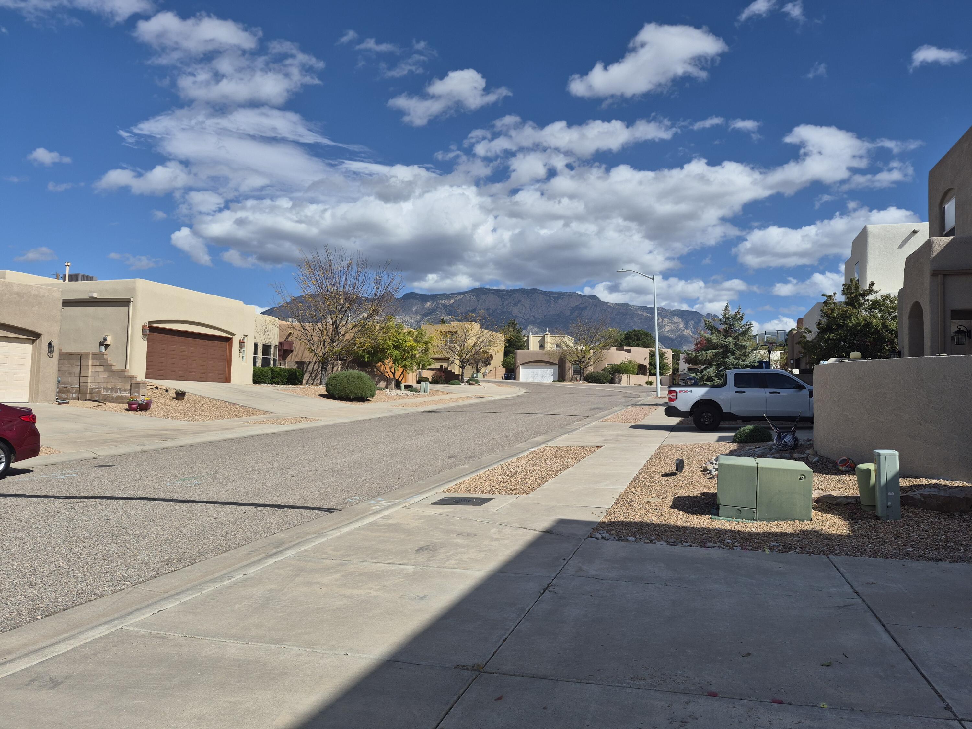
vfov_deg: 58.9
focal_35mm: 23
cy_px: 364
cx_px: 486
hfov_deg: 73.9
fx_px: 646
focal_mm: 5.4
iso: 64
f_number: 1.8
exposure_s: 1/7696
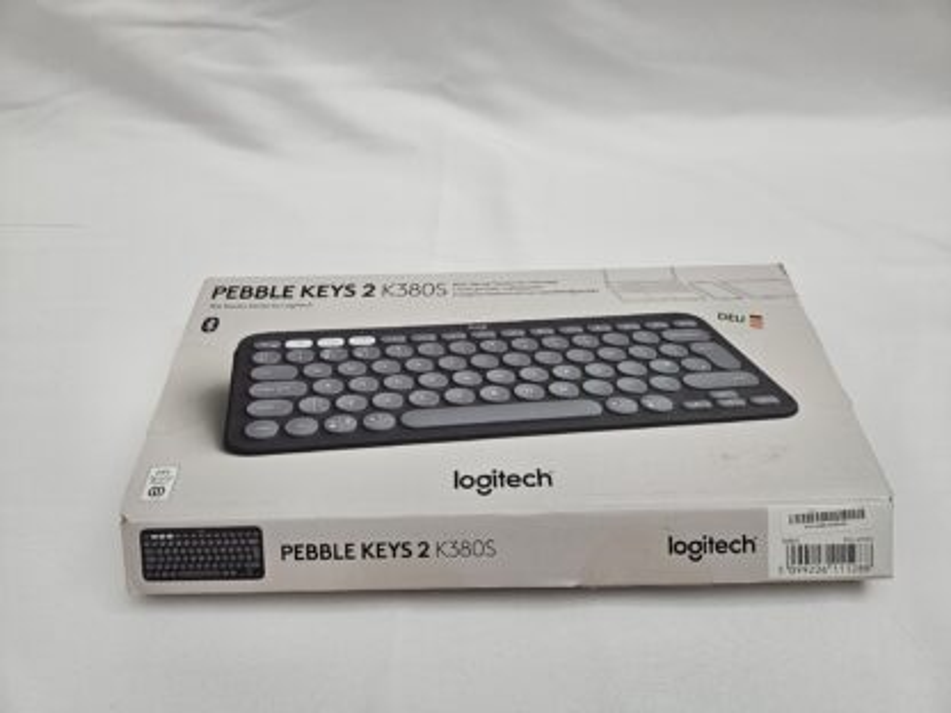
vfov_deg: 58.9
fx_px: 632
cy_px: 356
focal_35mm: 23
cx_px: 476
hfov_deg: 73.9
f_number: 1.8
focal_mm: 5.4
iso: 25
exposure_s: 1/184
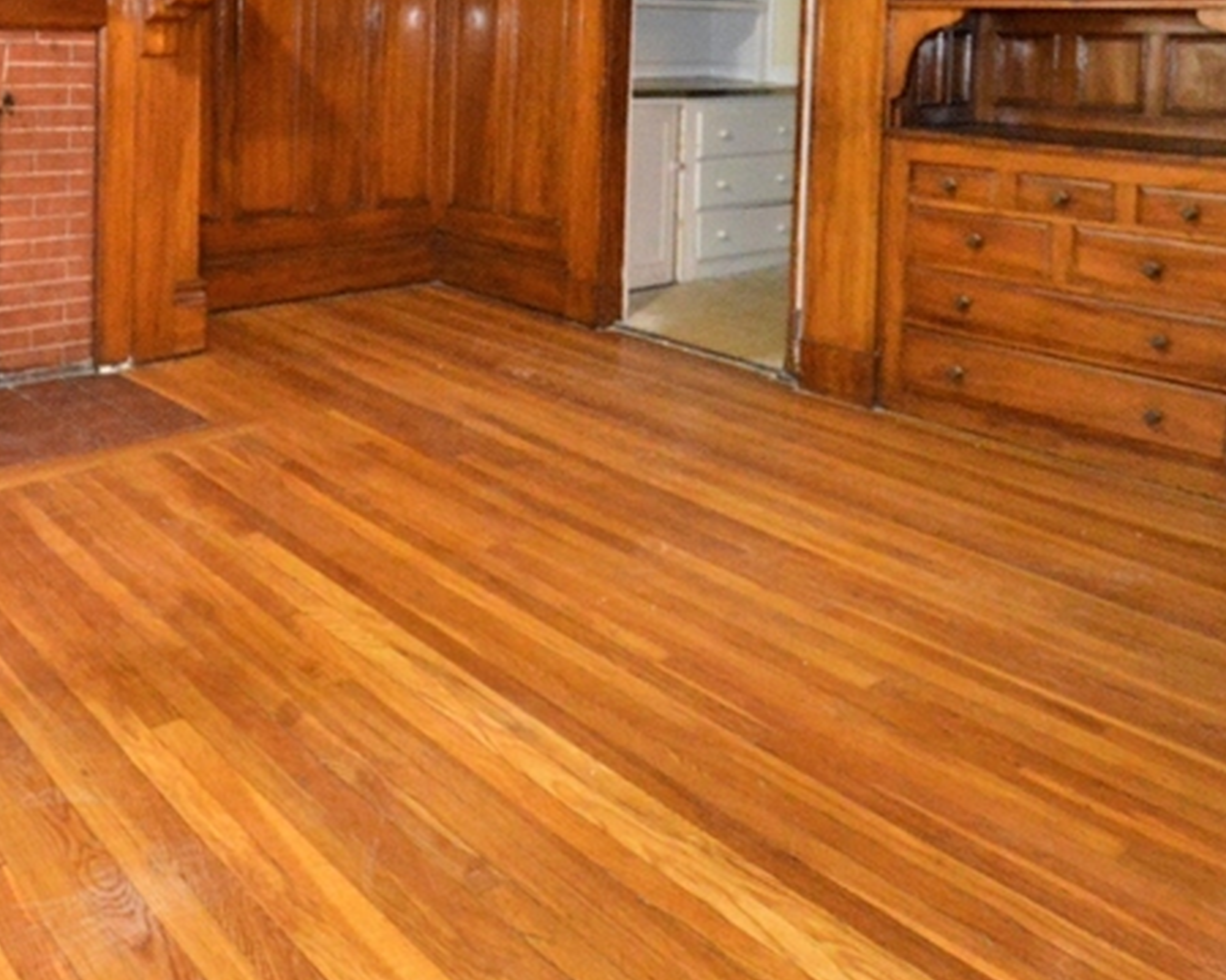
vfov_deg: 41.9
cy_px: 86
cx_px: 371
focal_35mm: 32
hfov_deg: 54.1
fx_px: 1161
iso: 3200
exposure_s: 1/60
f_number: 3.5
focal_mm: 10
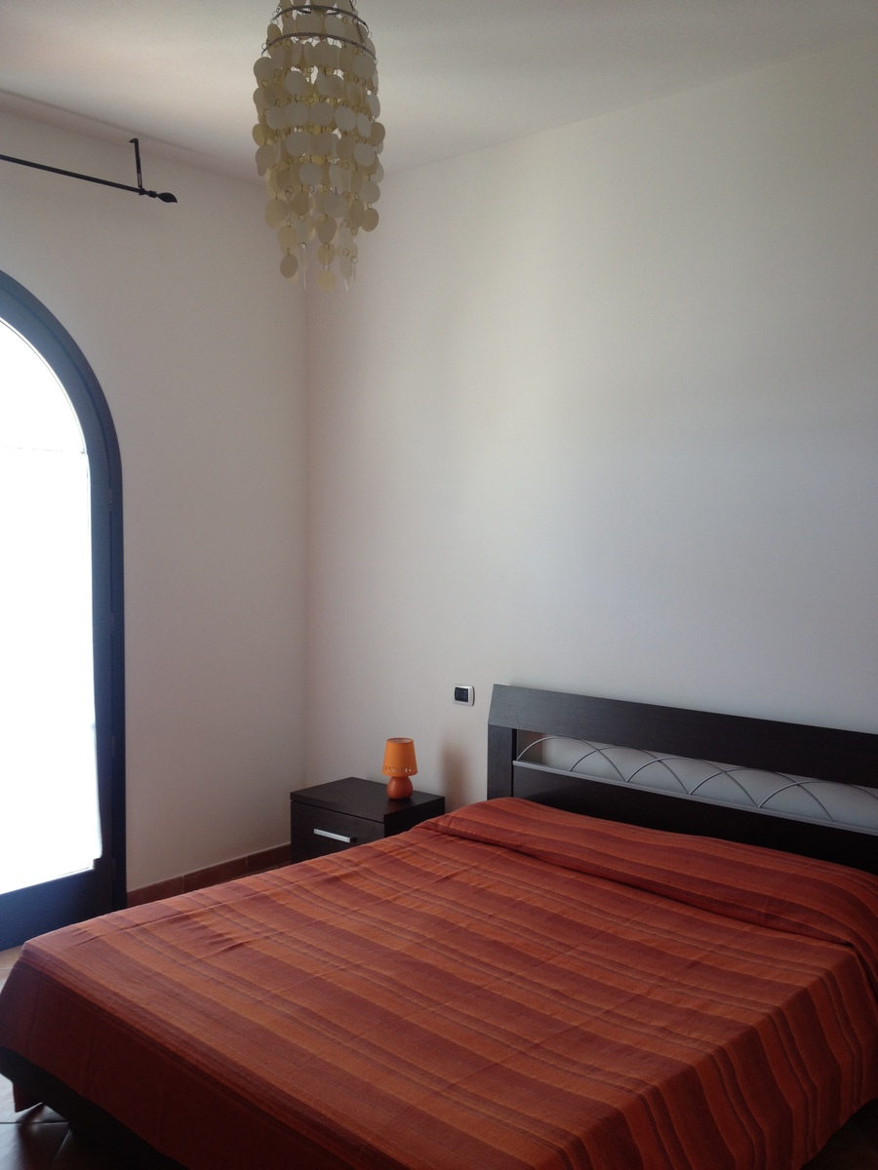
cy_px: 585
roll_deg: +1.2
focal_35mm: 35
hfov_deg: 40.7
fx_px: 1184
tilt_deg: -4.4
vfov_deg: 52.6
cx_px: 439
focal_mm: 4.28
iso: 50
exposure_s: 1/24
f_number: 2.4
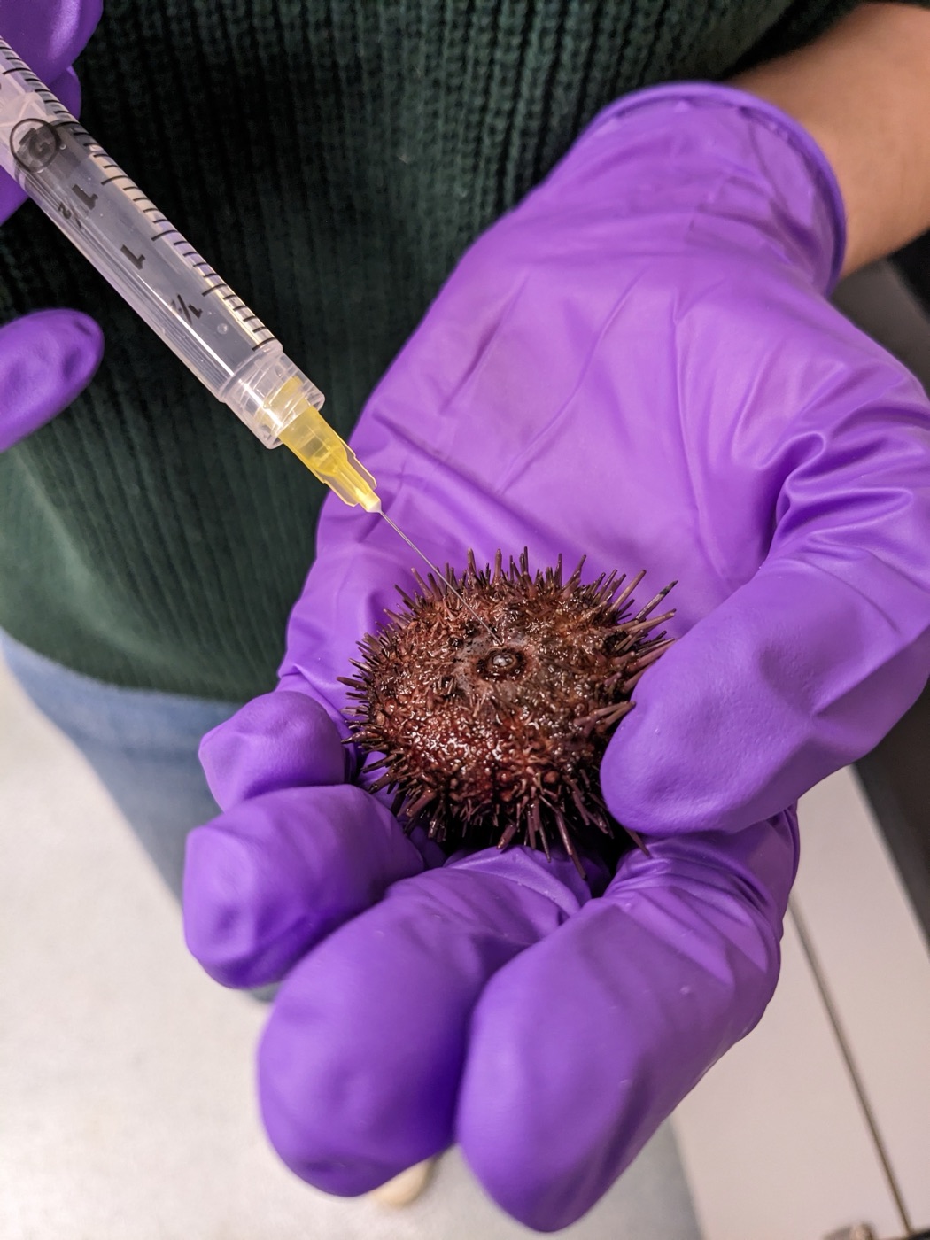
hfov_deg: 51.4
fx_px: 967
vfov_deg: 65.3
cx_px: 465
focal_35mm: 27
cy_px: 620
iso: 136
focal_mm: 4.38
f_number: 1.73
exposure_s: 1/30
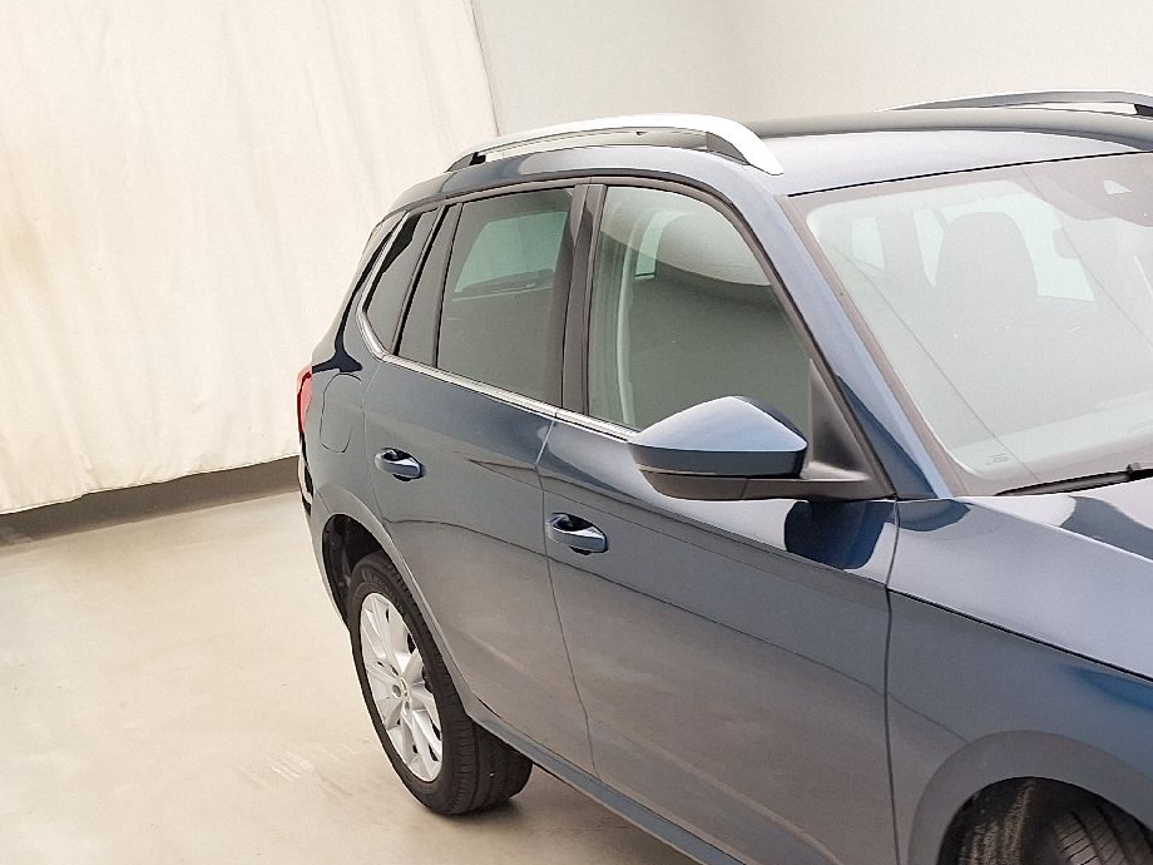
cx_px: 1154
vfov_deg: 29.1
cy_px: 773
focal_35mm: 48
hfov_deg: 35.8
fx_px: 1599
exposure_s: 1/100
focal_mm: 5.54
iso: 64
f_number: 1.8
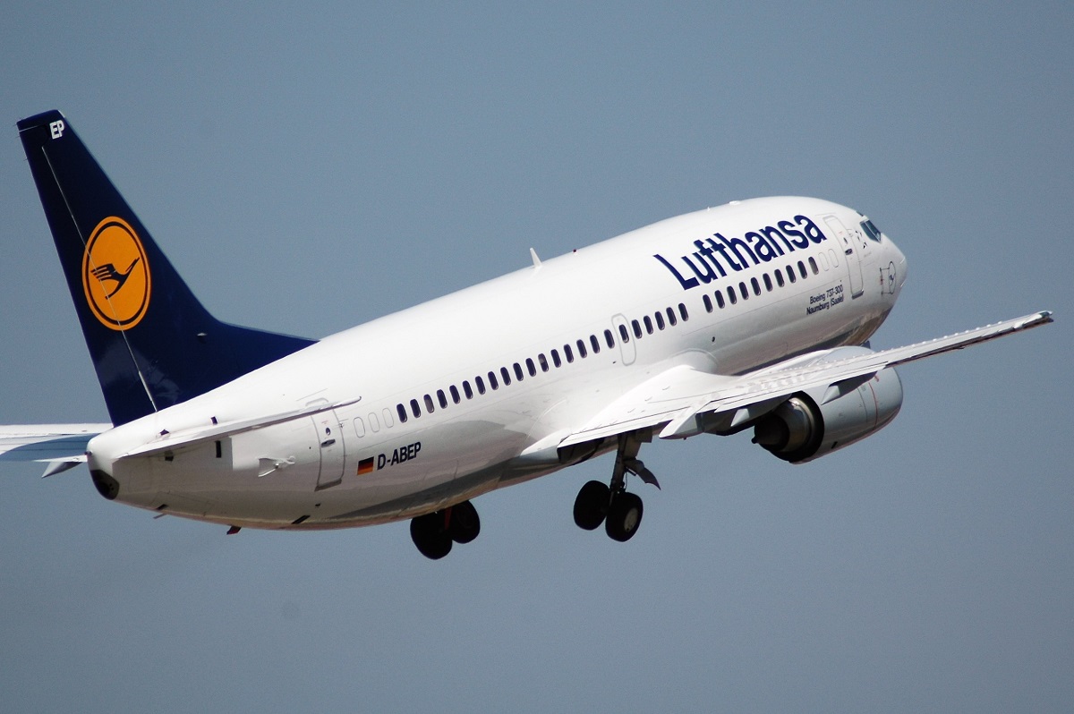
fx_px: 13414
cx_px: 537
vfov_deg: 3.0
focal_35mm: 450
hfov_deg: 4.6
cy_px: 357
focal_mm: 300
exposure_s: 1/2000
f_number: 6
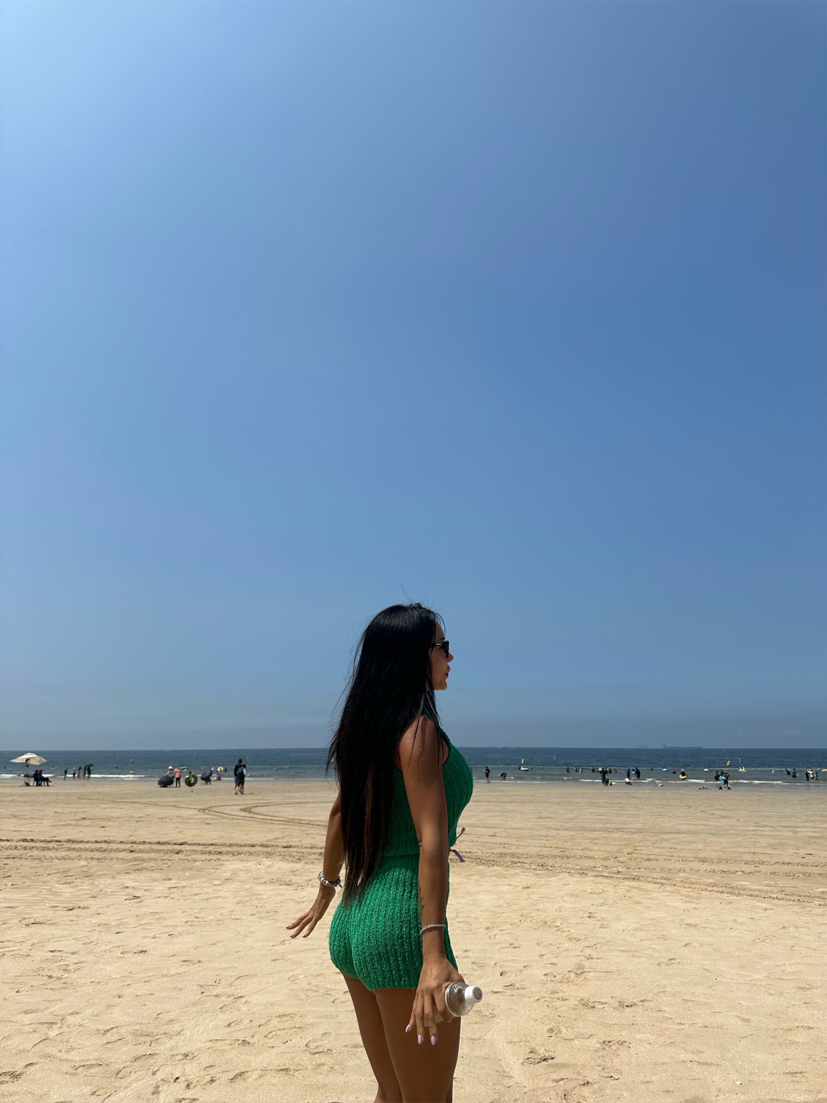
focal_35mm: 24
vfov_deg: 71.6
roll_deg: +1.1
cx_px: 414
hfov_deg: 56.8
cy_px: 552
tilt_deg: +17.1
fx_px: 765
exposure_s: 1/6623
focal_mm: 6.86
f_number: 1.78
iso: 80
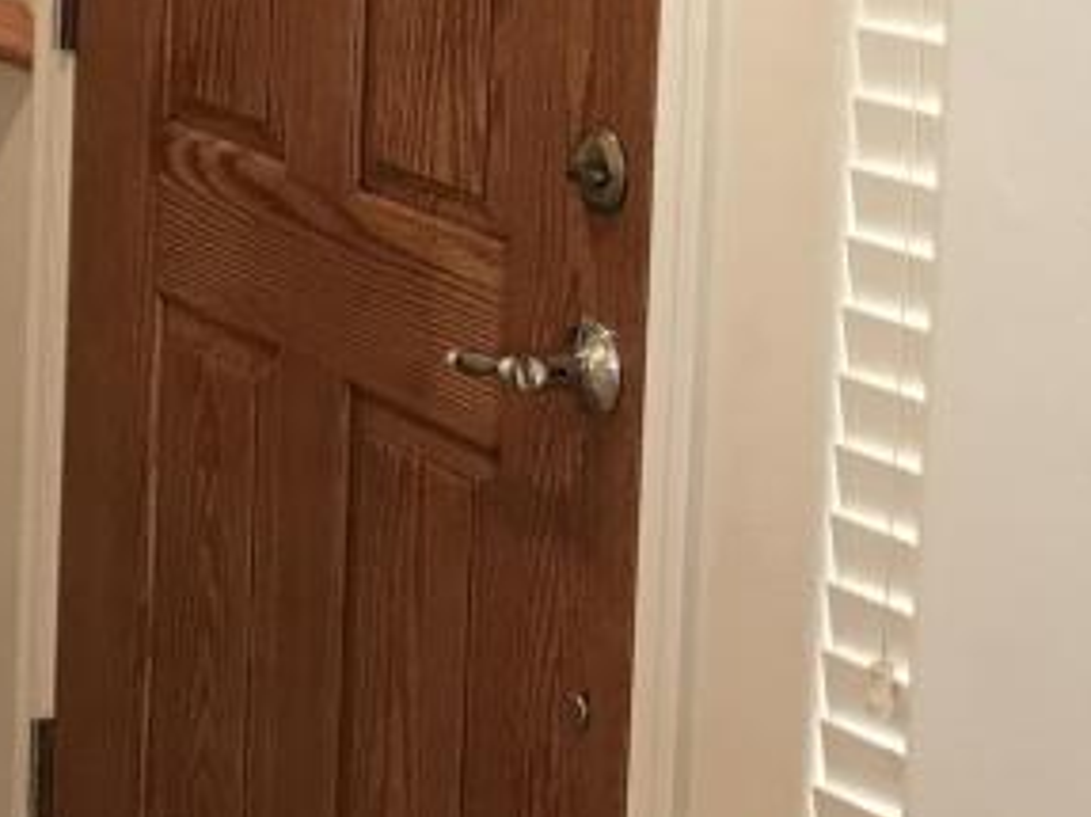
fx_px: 3150
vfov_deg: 14.3
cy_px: -163
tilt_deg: -1.7
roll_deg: -1.2
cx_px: 255
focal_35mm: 100
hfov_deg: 19.5
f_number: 1.8
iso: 40
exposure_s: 1/15
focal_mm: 3.99
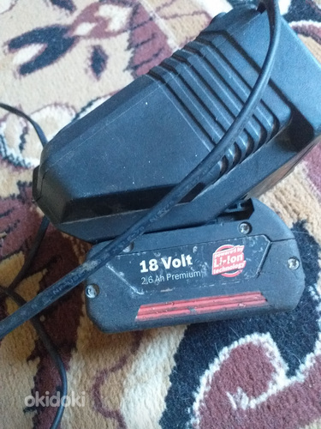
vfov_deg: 67.3
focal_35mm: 26
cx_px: 160
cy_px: 214
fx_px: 321
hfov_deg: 53.1
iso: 640
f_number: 1.9
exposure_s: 1/17
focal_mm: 3.6
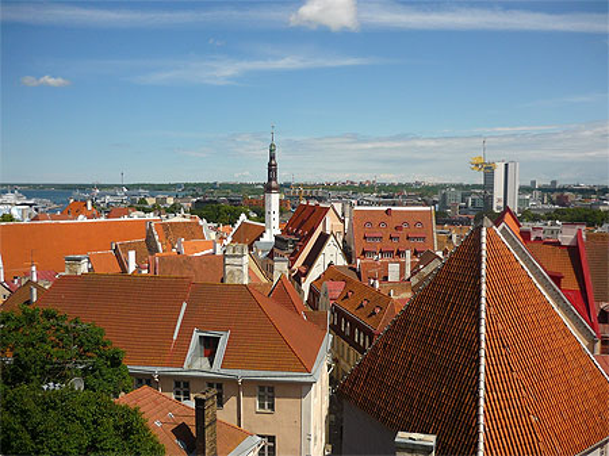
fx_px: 580
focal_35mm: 33
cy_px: 228
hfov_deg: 55.4
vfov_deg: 42.9
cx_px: 304
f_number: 8
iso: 100
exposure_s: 1/250
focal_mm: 5.5
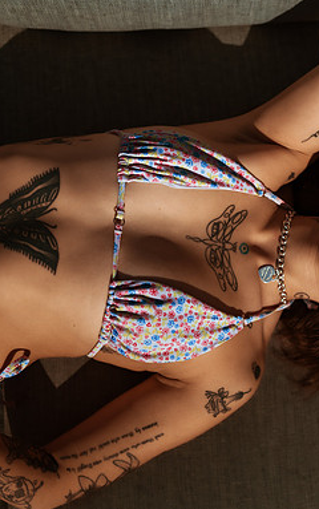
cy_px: 254
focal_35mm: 54
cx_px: 254
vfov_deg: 37.5
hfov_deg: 23.7
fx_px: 750
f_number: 1.8
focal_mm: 35
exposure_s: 1/8000
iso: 50
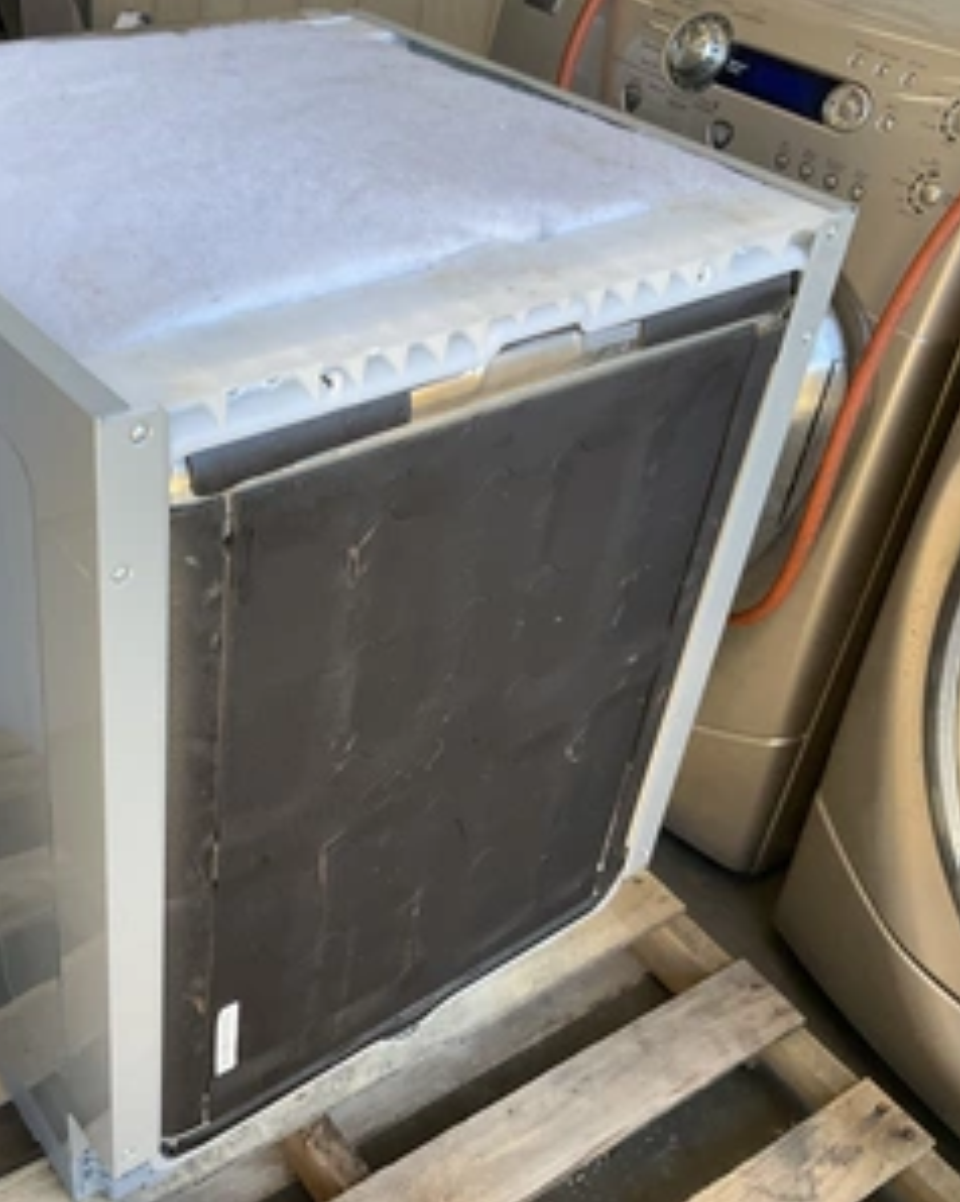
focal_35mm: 38
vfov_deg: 48.0
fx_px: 1351
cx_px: 282
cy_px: 601
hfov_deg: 38.4
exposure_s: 1/120
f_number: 1.8
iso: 50
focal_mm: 3
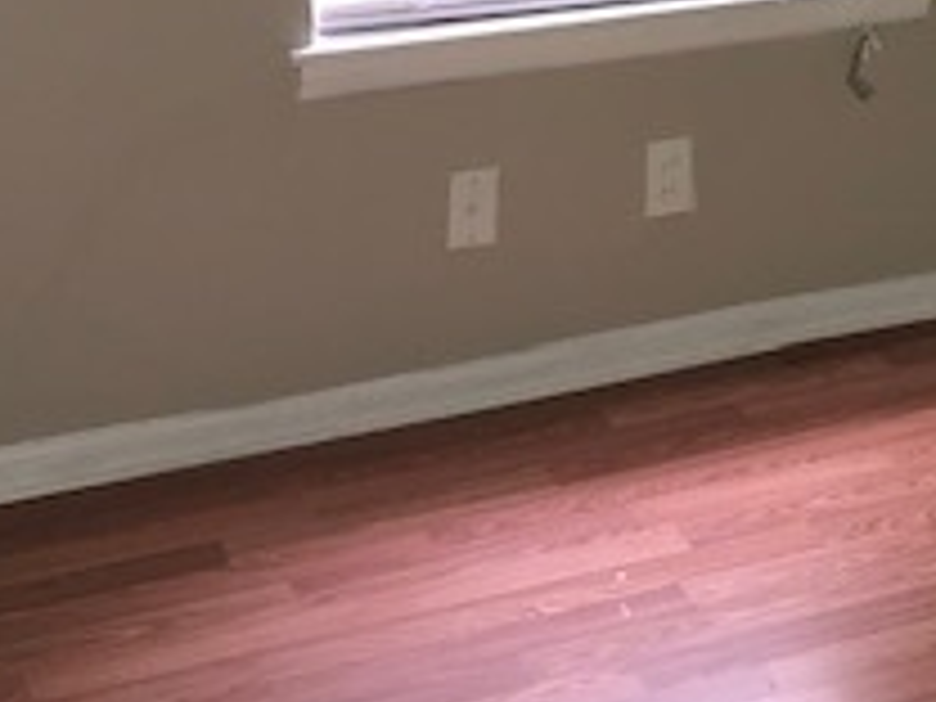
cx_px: 950
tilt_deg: -11.3
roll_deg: -2.7
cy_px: -202
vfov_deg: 16.3
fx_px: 2325
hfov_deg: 21.9
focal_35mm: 86
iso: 100
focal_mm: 3.99
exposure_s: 1/12
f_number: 1.8
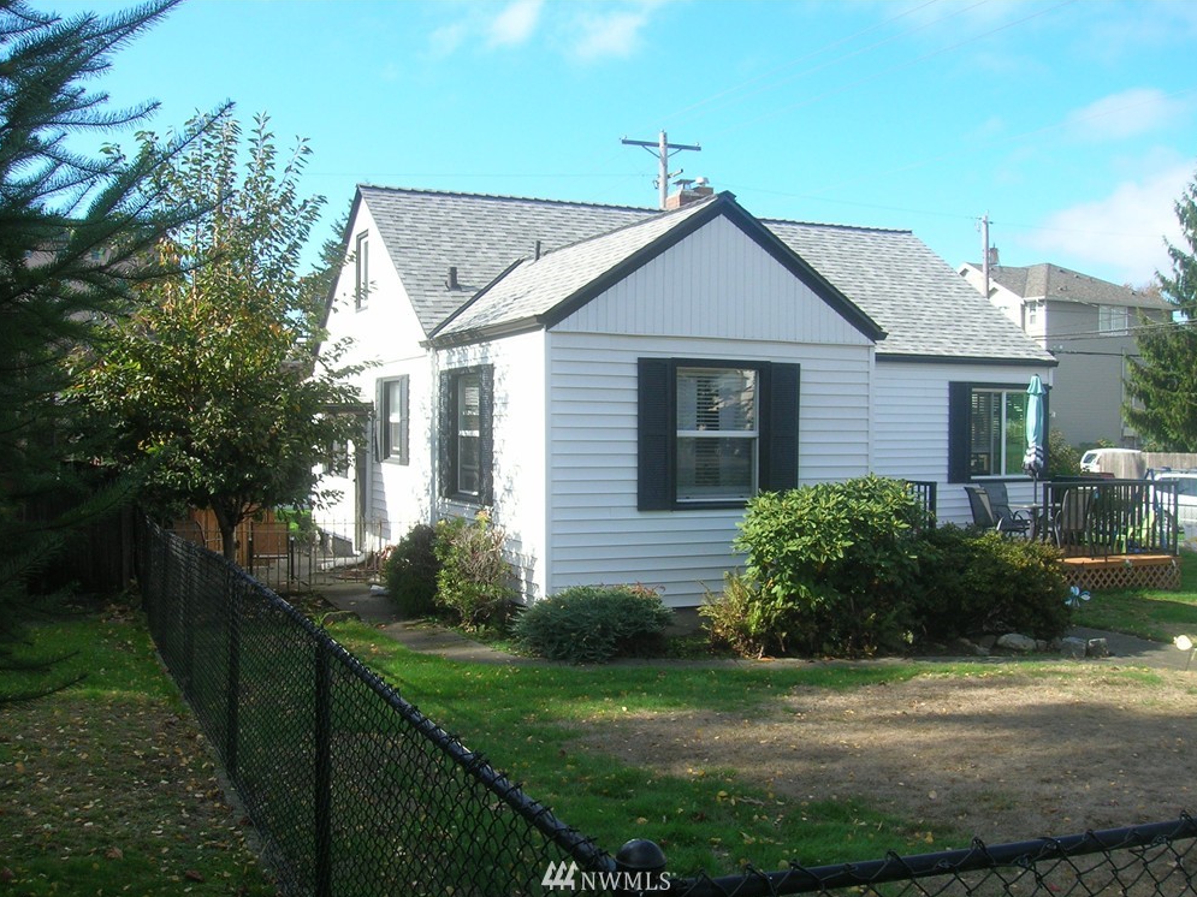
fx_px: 1210
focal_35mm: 35
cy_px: 459
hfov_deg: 52.6
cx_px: 609
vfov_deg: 40.7
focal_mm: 5.7
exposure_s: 1/159
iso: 50
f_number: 4.9
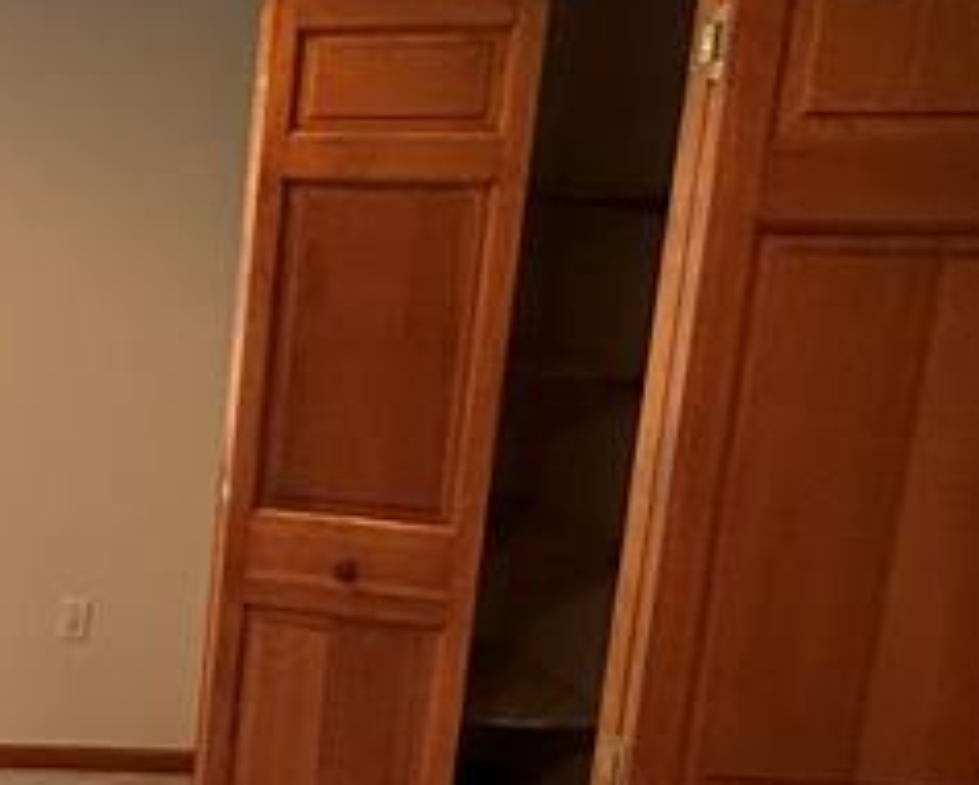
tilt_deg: -12.3
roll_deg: -0.3
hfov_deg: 25.1
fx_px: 1711
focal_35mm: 59
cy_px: 471
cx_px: -450
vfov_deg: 25.8
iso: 250
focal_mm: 2.22
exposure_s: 1/60
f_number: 2.2
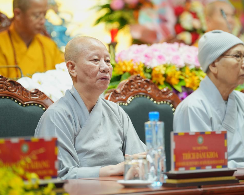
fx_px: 1184
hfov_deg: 11.8
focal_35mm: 164
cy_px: 95
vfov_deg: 9.4
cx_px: 134
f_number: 2.8
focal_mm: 139
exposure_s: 1/125
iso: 2500
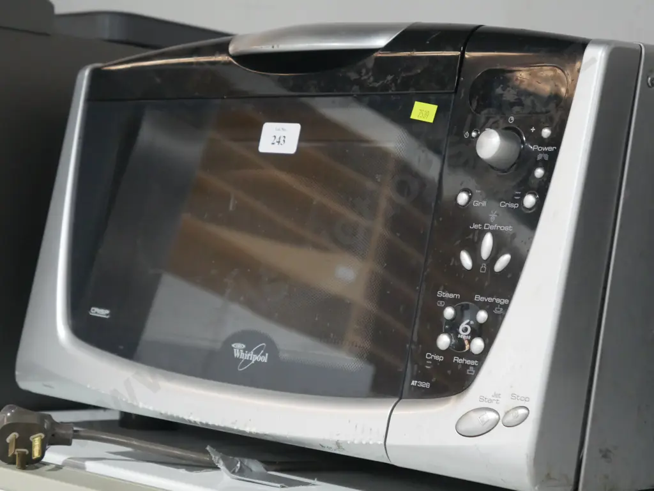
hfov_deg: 23.3
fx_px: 1588
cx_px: 327
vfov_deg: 17.6
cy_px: 246
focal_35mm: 84
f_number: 5.6
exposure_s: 1/100
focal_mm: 42
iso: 3200
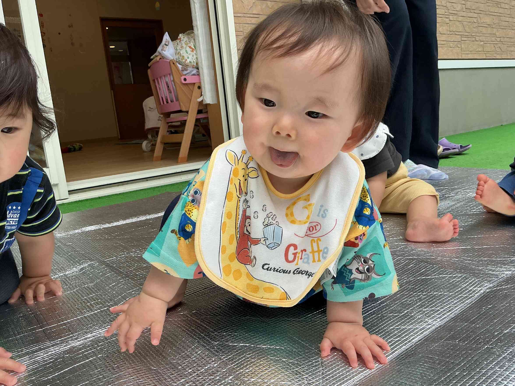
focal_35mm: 29
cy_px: 193
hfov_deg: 61.7
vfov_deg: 48.2
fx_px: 431
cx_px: 258
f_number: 1.8
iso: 25
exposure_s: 1/792
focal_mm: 3
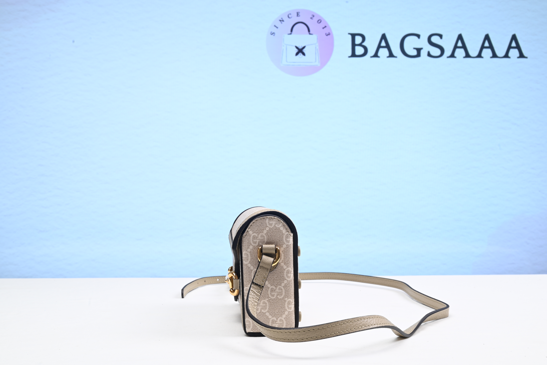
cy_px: 182
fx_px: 623
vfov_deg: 32.7
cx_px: 274
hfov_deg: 47.4
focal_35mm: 41
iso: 100
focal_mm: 41
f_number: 16
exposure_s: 1/2
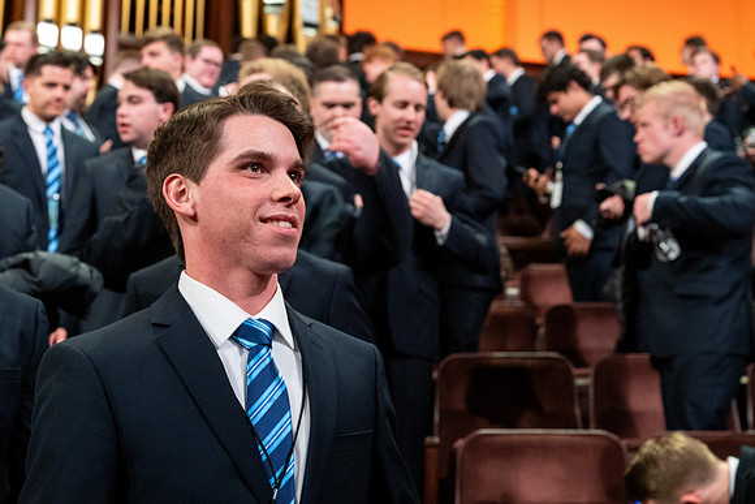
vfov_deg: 21.8
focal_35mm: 62
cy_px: 255
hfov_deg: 32.2
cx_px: 328
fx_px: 1306
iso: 3200
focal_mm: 55
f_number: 5.6
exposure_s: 1/250
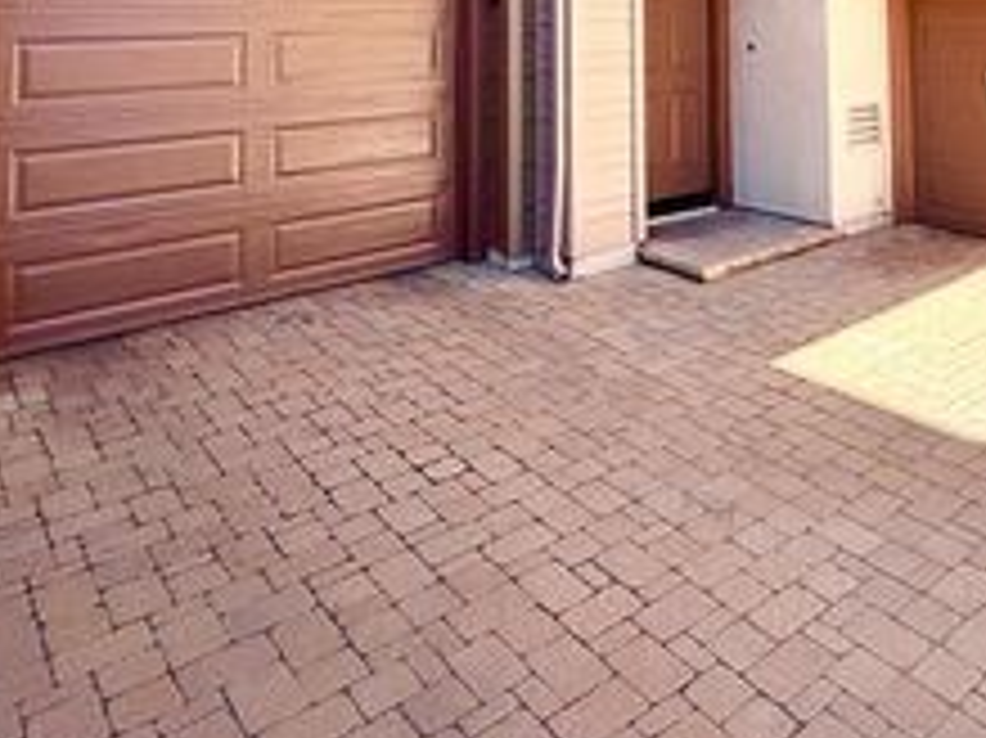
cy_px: -43
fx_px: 911
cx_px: 743
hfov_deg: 54.1
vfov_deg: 37.9
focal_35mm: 32
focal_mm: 2.22
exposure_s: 1/770
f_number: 2.2
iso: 32
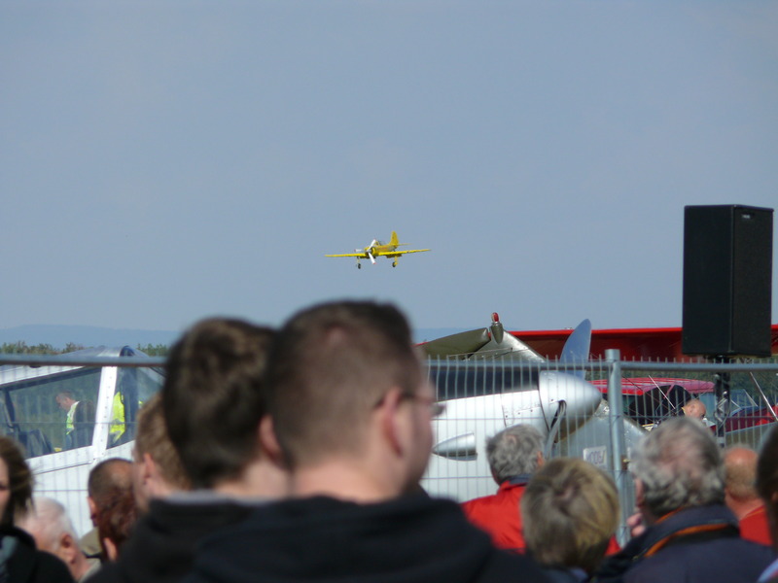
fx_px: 9440
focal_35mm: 420
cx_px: 389
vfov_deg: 3.5
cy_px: 292
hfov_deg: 4.7
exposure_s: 1/1000
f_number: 5.6
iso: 100
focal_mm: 88.8
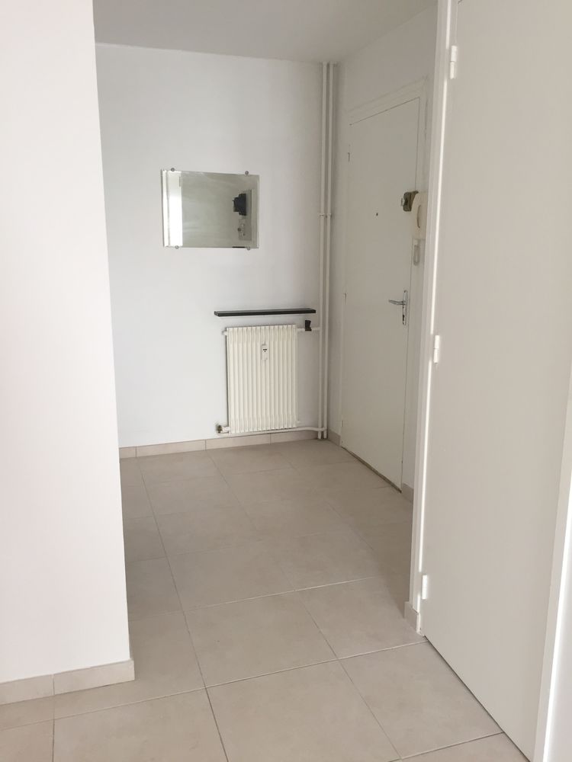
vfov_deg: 61.7
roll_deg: -0.6
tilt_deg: -13.8
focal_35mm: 29
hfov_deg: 48.2
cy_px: 381
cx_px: 286
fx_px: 639
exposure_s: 1/33
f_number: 2.2
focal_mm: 4.15
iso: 80
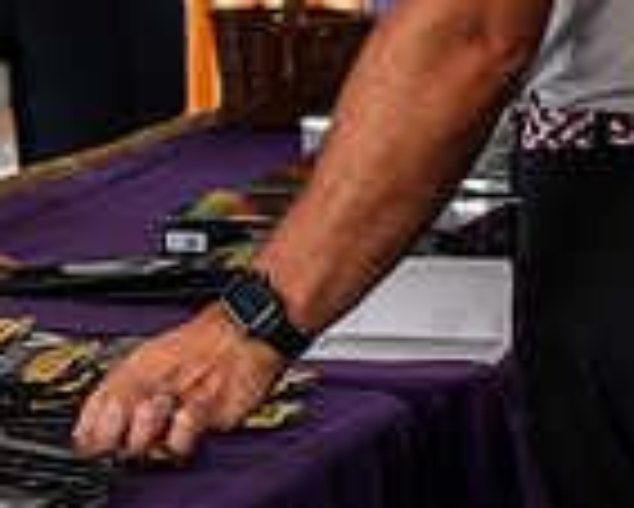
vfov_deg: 5.7
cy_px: -317
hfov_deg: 7.1
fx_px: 5070
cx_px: -243
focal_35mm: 270
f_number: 3.5
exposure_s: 1/400
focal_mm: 70
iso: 250
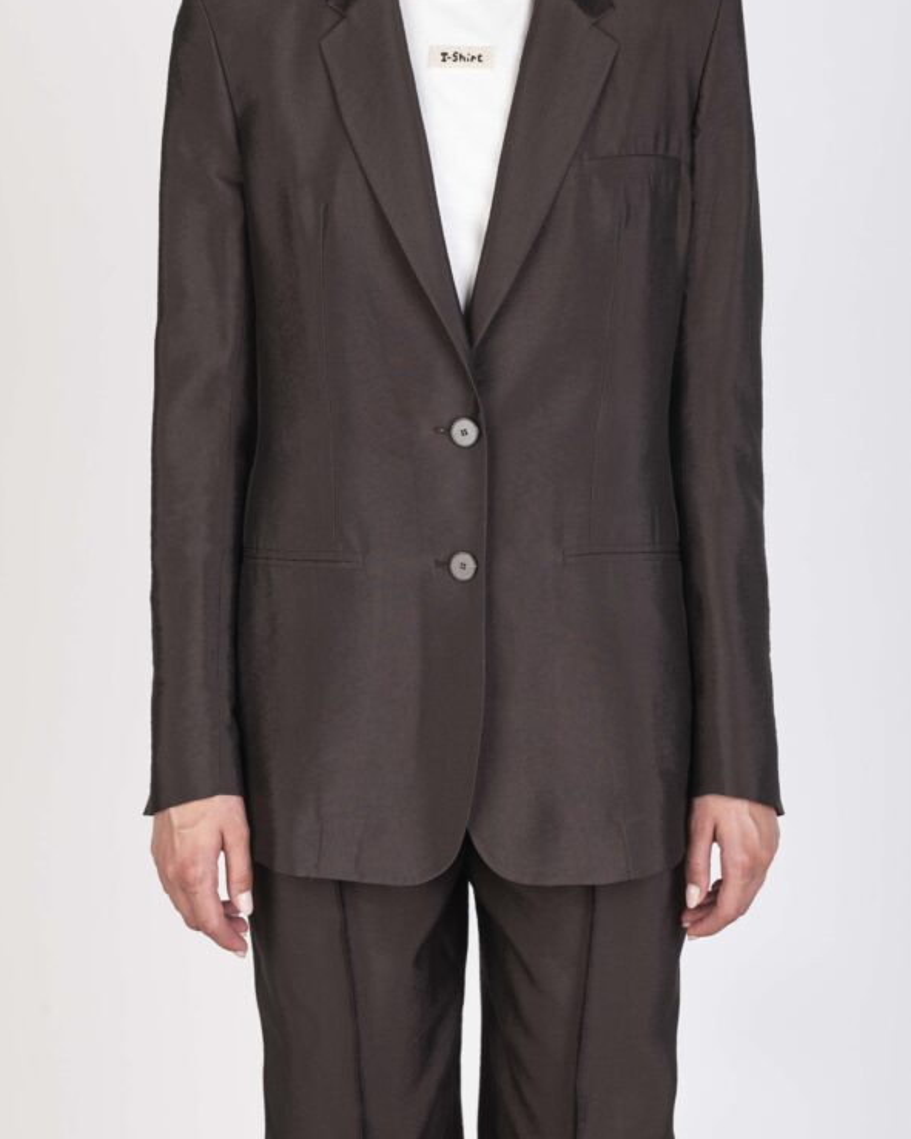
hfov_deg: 19.2
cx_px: 459
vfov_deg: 23.8
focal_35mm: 80
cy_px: 453
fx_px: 2697
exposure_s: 1/125
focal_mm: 70
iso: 100
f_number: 10
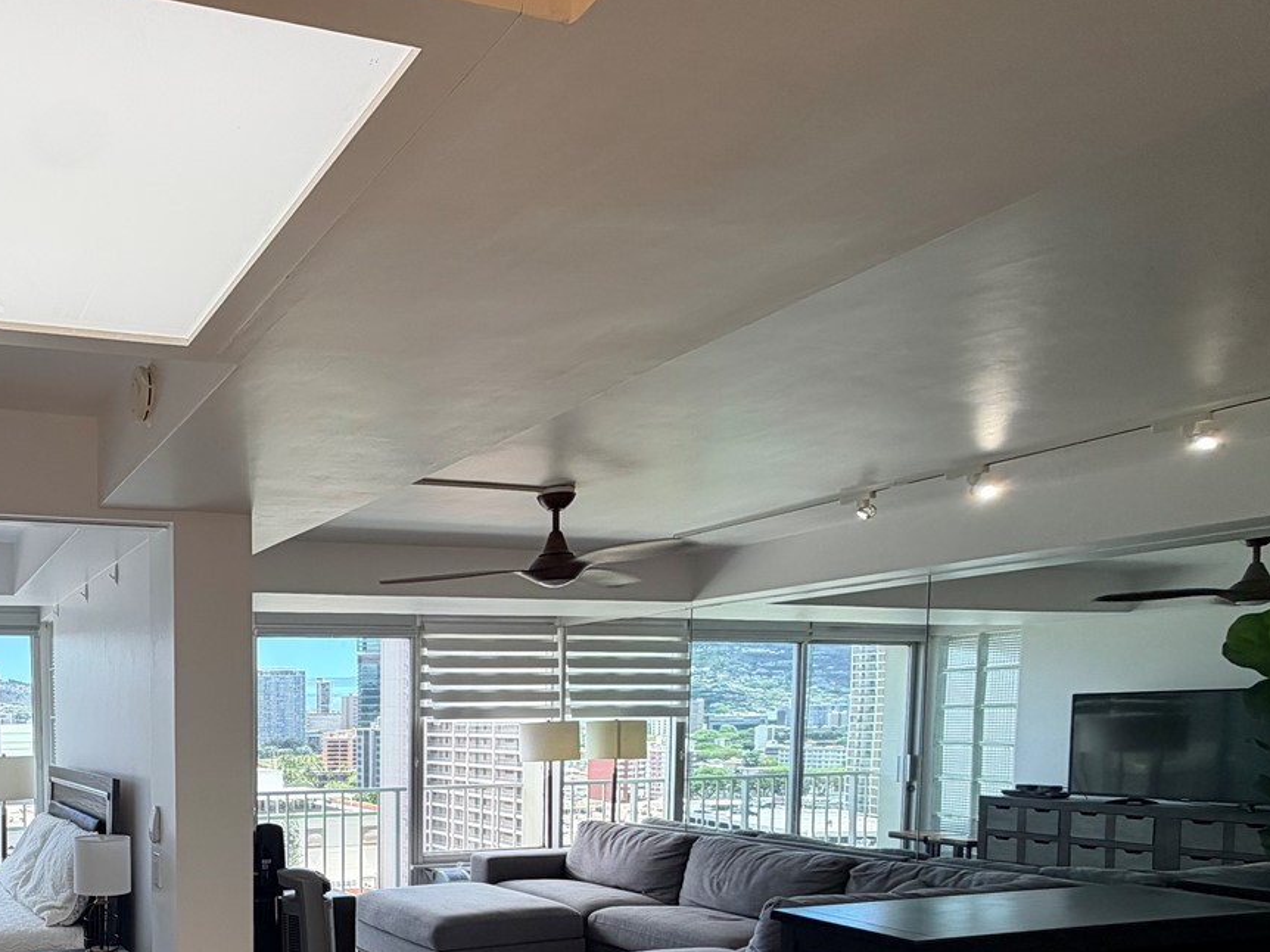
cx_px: 146
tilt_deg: -4.3
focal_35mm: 26
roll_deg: +1.3
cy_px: 780
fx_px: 954
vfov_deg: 49.5
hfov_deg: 58.4
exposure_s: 1/120
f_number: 2.2
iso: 32
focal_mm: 2.22
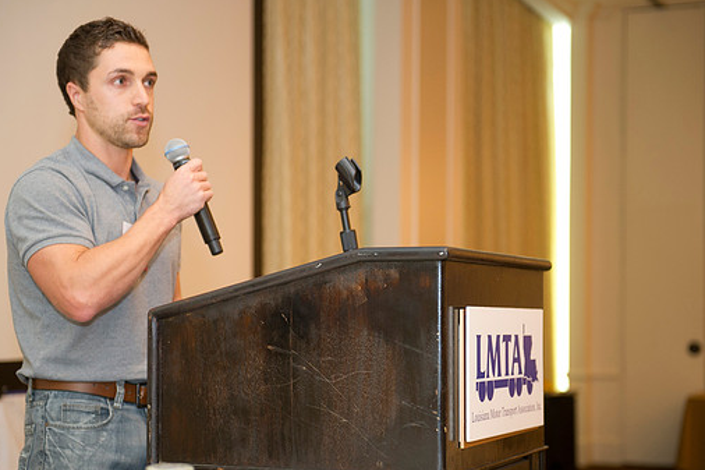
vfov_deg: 19.2
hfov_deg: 28.5
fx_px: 1390
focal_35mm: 71
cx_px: 340
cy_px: 262
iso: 1600
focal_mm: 62
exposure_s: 1/60
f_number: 2.8
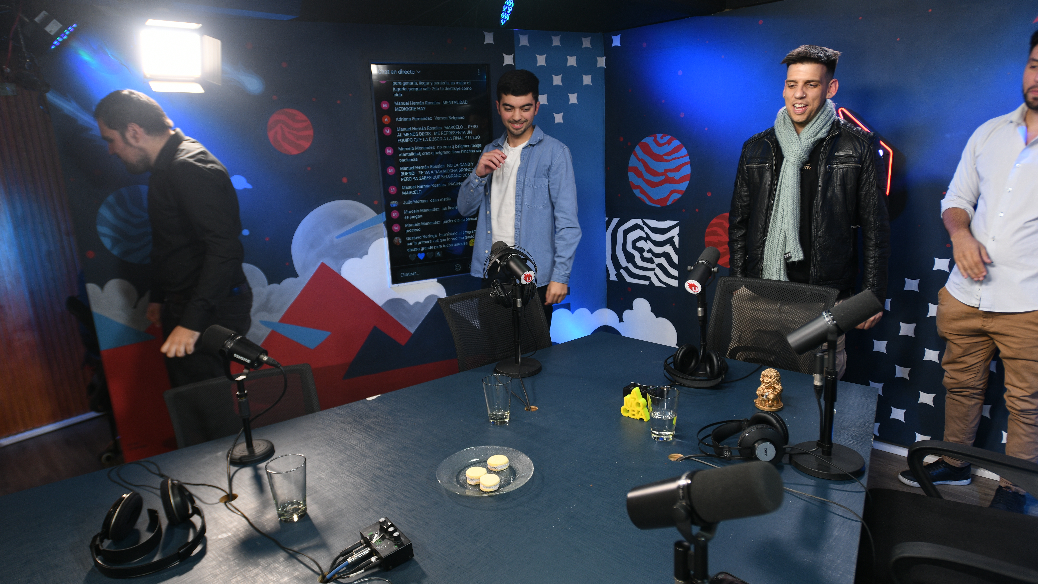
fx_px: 633
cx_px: 527
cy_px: 296
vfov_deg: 49.5
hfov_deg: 78.7
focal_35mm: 23
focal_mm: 19
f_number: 2.8
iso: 320
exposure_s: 1/100
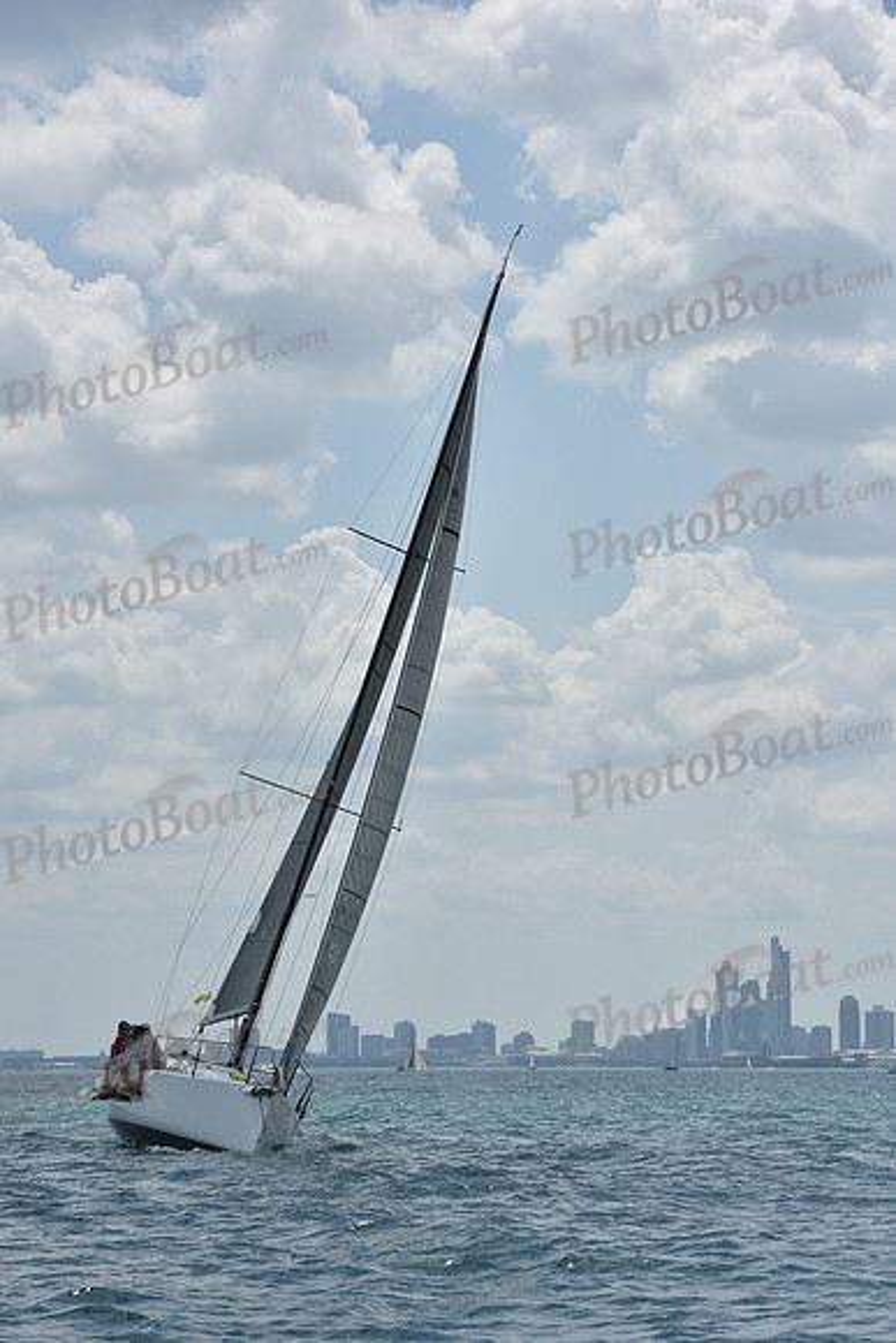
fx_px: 3917
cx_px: 448
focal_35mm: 105
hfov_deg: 13.0
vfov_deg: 19.5
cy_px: 672
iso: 250
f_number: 10
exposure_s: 1/1250
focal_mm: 105
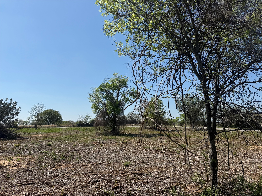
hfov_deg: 71.6
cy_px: 98
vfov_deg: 56.8
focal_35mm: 24
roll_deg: -0.1
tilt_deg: +8.7
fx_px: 182
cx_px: 131
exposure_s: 1/7353
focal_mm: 6.76
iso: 80
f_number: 1.78
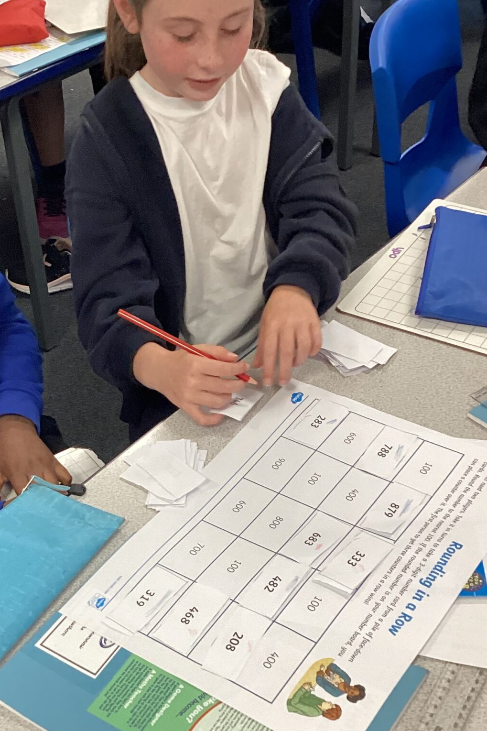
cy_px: 465
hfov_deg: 24.9
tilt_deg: -43.4
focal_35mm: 54
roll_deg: +5.9
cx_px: 166
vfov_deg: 36.6
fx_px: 1096
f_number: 2.4
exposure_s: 1/60
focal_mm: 3.3
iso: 160
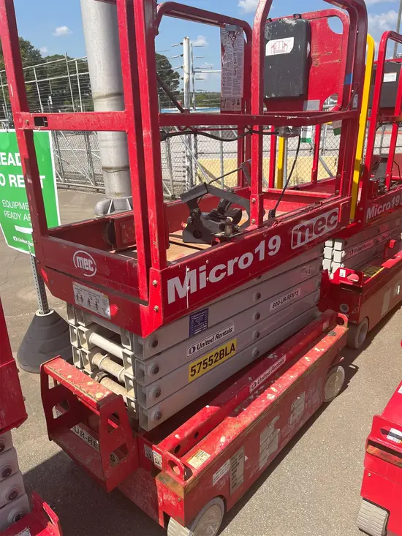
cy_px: 268
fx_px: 402
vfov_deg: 67.3
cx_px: 201
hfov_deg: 53.1
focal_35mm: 26
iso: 50
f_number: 1.6
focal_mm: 5.1
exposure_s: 1/2309
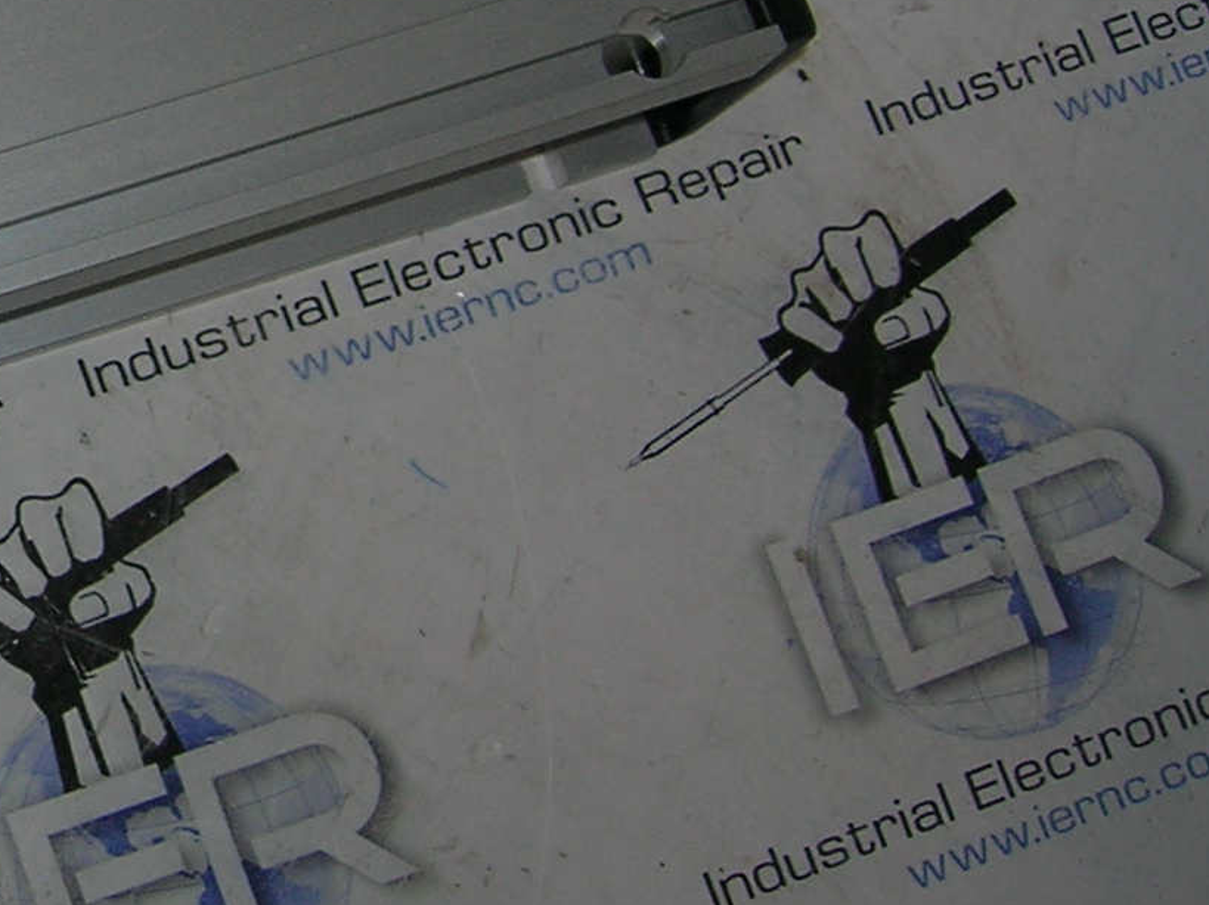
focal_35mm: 95
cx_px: -365
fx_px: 3316
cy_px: 61
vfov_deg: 15.3
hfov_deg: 19.1
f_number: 2.9
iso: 50
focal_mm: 5.7
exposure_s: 1/60.1
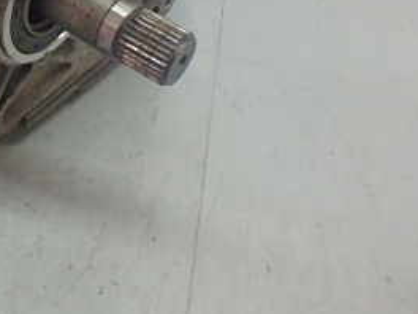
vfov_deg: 26.3
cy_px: -32
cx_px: -68
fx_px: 616
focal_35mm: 51
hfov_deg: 32.0
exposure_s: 1/40
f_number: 3.5
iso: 200
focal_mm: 3.7
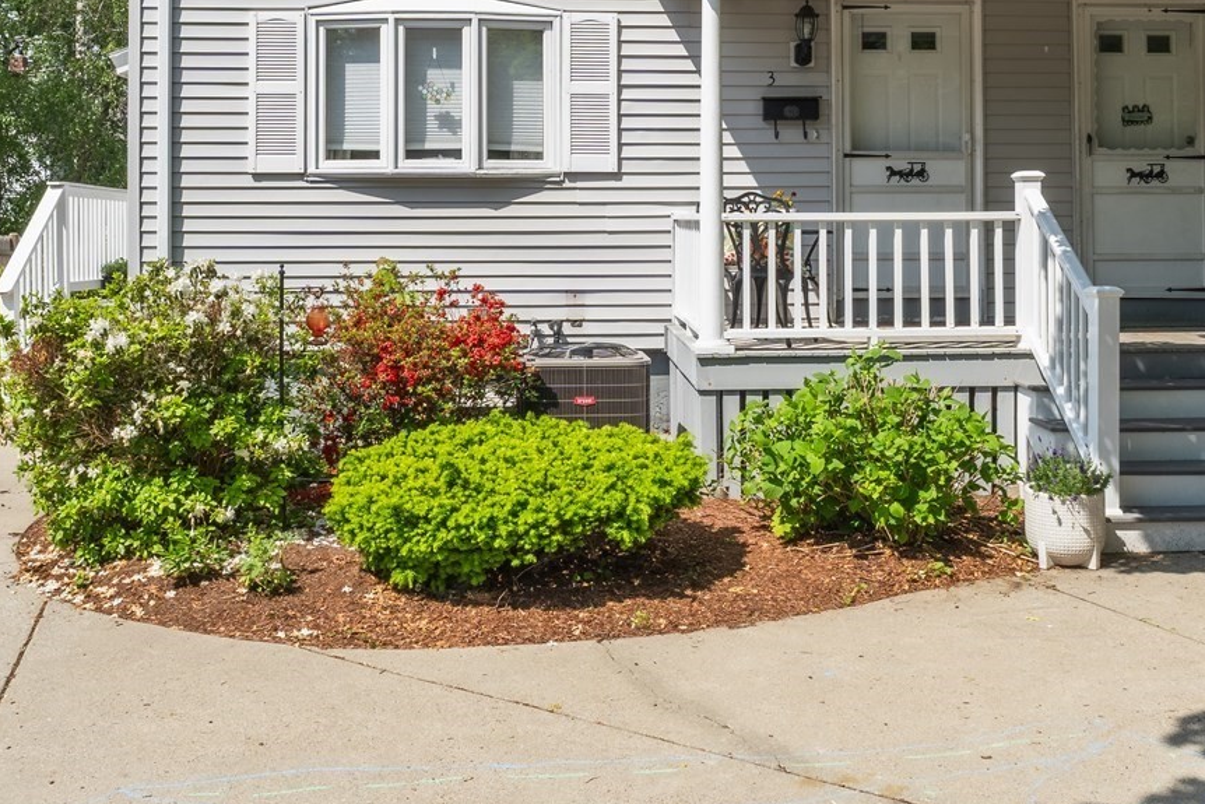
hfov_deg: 50.7
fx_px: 1272
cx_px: 601
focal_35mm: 38
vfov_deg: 34.5
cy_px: 226
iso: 80
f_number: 13
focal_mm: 16
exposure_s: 1/125
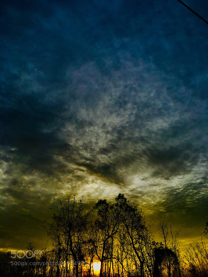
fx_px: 232
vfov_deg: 61.7
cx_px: 104
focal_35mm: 29
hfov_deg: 48.2
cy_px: 138
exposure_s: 1/1326
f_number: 2.2
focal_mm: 4.15
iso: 25
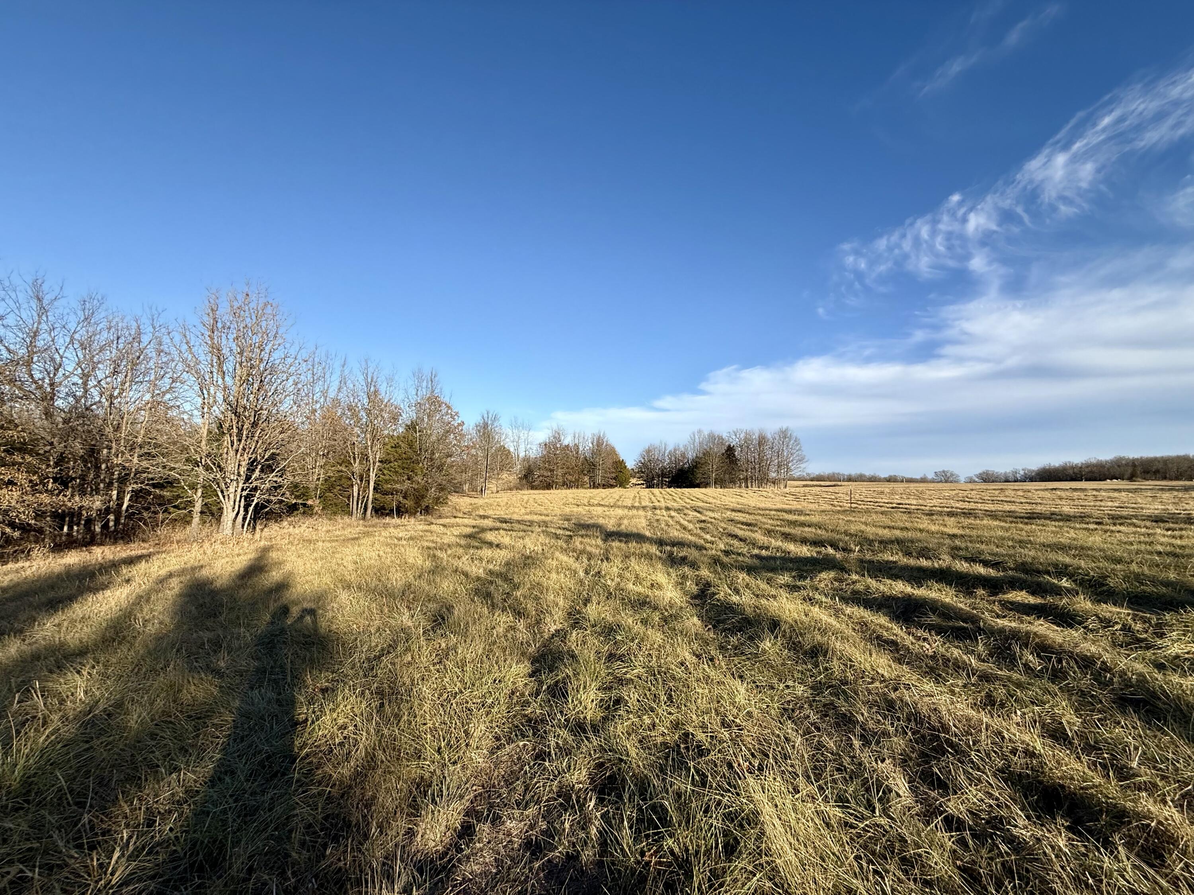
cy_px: 448
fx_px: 483
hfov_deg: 102.1
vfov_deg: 85.7
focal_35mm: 14
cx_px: 597
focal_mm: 2.22
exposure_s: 1/1795
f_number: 2.2
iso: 50
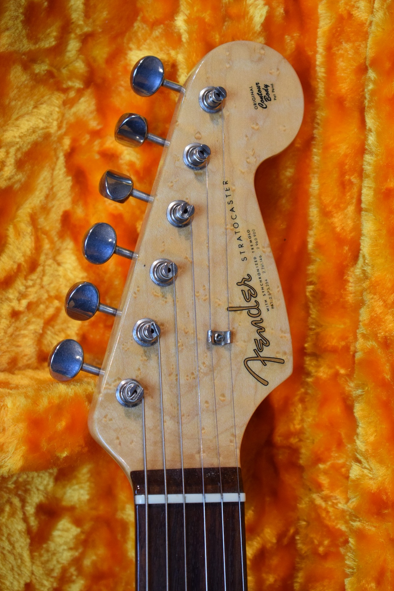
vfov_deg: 24.0
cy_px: 292
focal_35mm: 85
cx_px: 201
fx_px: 1387
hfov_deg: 16.2
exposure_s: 1/60
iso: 2000
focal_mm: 55
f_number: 5.6
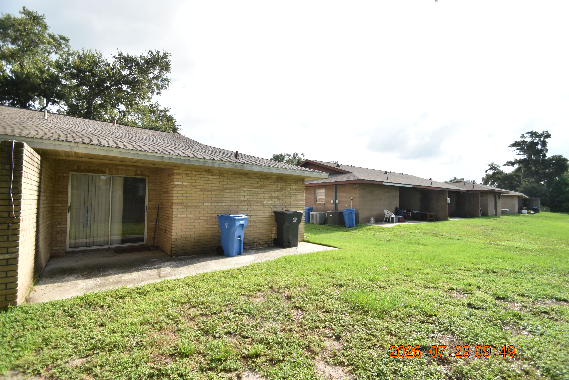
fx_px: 237
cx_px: 284
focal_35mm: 15
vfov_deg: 77.3
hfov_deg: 100.4
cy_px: 190
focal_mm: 10
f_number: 3.5
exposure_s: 1/4000
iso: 800
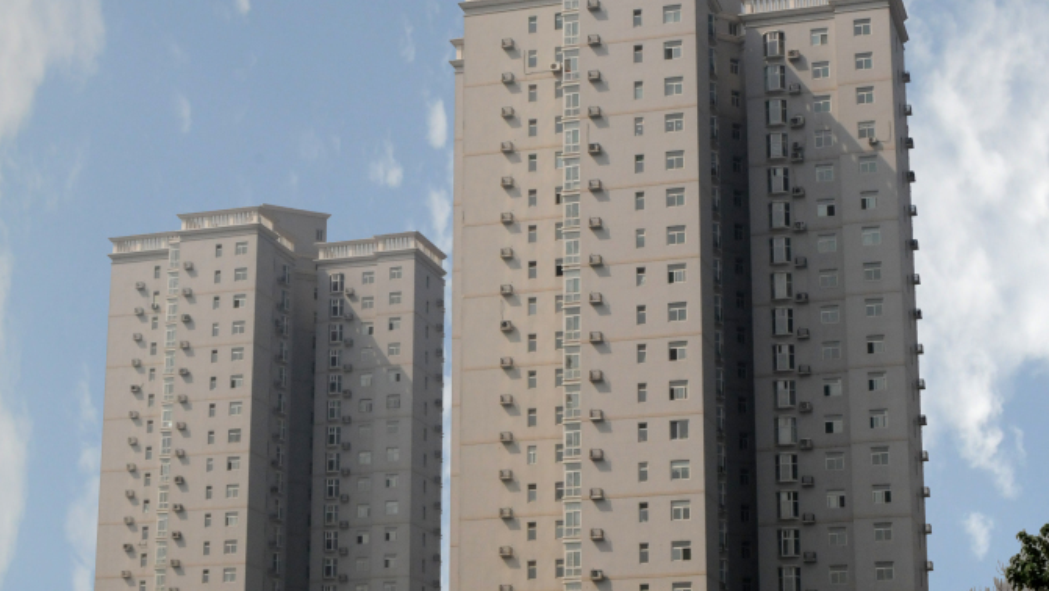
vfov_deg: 14.4
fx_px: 2332
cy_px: 377
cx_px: 521
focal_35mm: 84
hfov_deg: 25.4
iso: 800
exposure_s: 1/1000
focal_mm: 35
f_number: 16
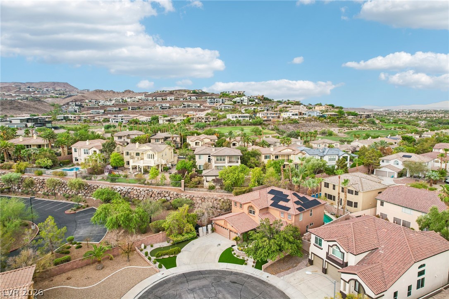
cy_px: 150
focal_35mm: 22
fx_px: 274
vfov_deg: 57.2
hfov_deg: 78.6
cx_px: 224
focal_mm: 8.4
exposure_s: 1/320
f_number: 2.8
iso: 130
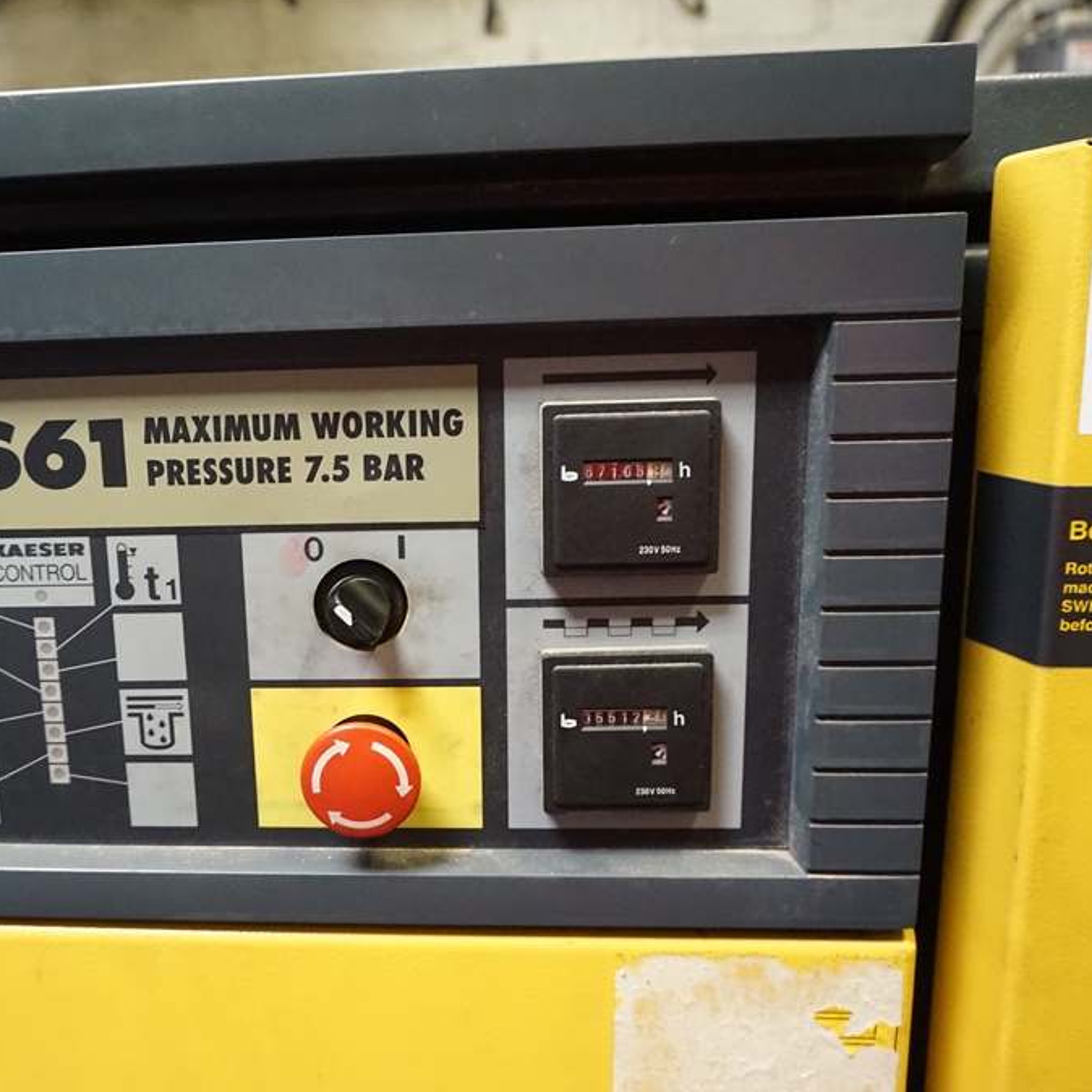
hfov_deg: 51.5
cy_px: 543
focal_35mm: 31
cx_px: 356
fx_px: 1106
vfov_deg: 52.5
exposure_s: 1/25
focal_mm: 16
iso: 3200
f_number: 3.5
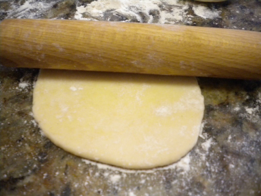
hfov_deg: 52.6
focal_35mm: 35
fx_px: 264
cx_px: 130
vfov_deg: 40.7
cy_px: 98
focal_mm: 6.3
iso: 400
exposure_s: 1/81.7
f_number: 3.1
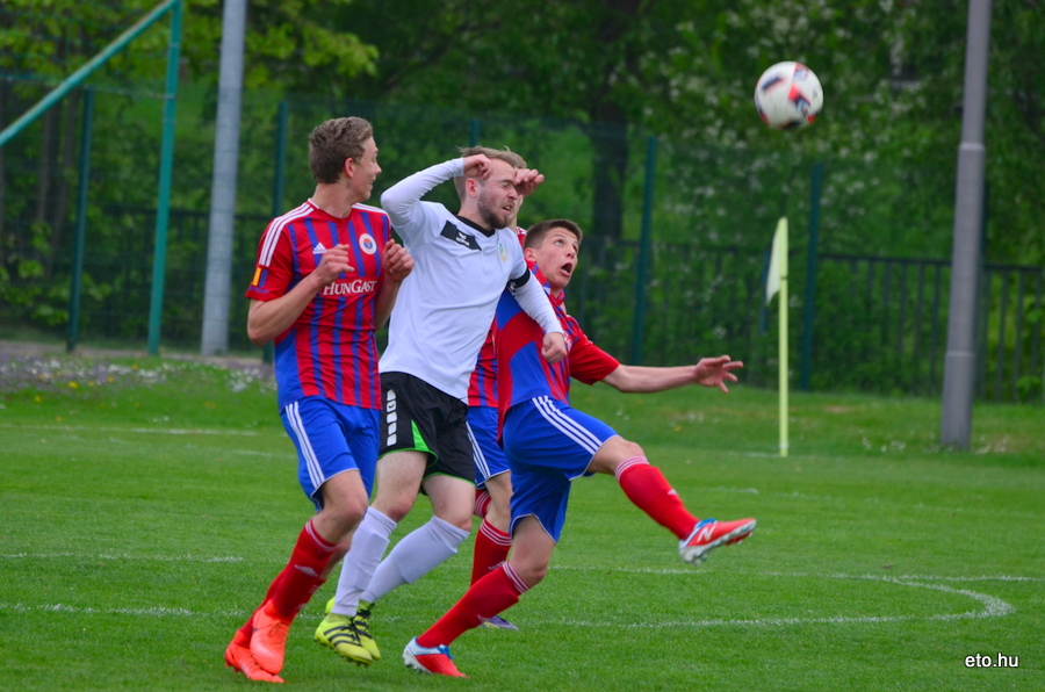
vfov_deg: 3.6
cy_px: 346
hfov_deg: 5.5
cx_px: 522
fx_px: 10862
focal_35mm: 375
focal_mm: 250
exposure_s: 1/640
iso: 400
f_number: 5.6
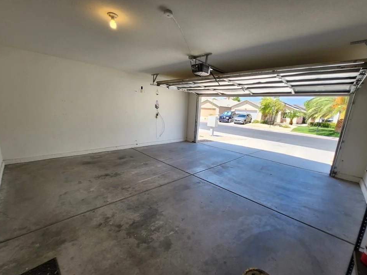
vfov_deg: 85.5
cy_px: 147
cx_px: 187
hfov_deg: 102.1
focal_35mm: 14
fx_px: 148
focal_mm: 1.7
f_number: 2.2
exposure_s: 1/177
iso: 32
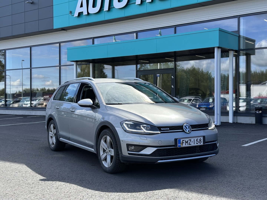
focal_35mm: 48
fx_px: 370
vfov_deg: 30.3
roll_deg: -0.2
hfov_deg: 39.7
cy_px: 100
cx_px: 134
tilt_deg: +0.8
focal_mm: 6.86
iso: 64
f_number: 1.78
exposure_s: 1/2070
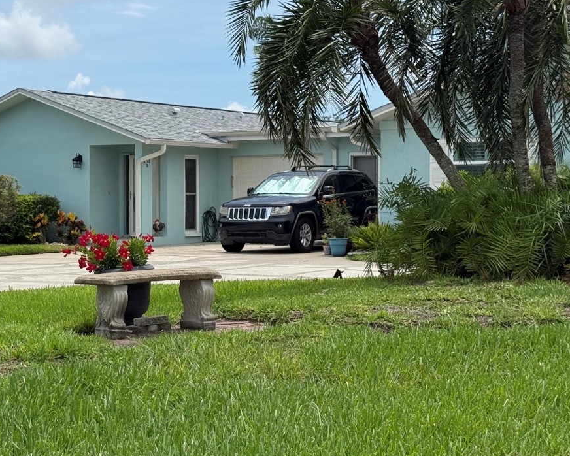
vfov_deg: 27.6
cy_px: 206
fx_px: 928
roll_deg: -0.6
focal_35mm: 55
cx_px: 284
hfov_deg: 34.1
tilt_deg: +1.3
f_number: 1.78
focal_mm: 6.76
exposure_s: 1/6024
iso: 64
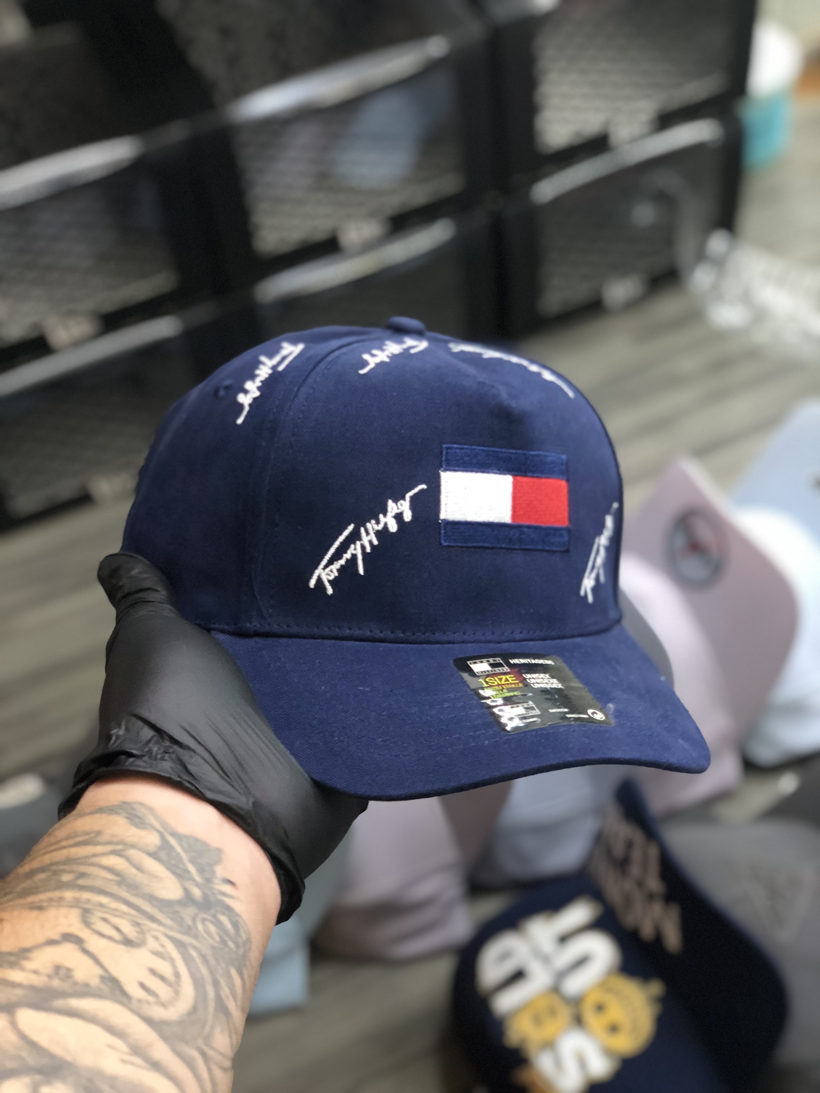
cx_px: 410
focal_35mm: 52
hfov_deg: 28.0
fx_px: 1642
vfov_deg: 36.8
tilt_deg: -46.7
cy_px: 546
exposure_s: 1/12
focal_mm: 6
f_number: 2.4
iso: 160
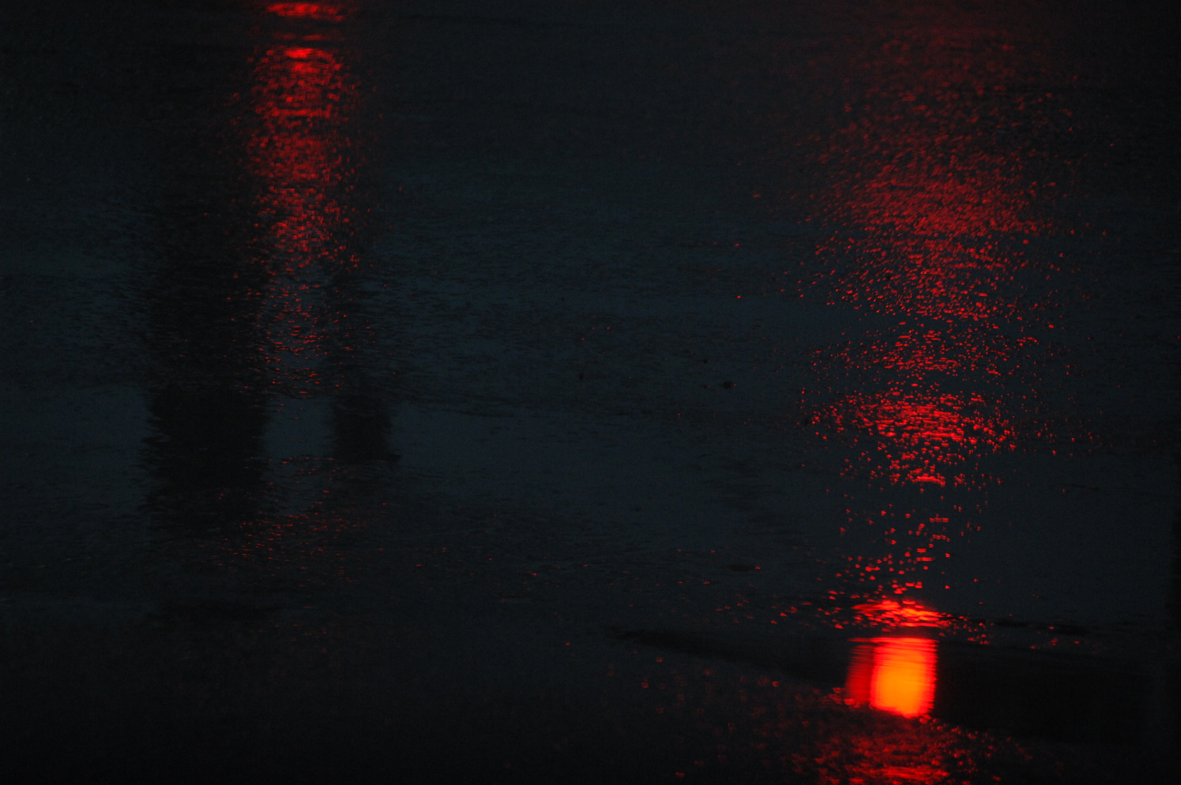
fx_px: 9829
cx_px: 590
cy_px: 392
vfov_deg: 4.6
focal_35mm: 300
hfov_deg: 6.9
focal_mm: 200
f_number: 5.6
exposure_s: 1/40
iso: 640
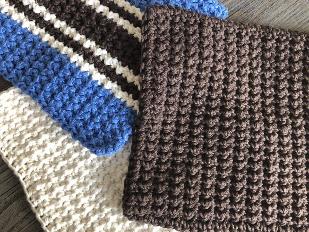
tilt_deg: -80.3
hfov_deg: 63.4
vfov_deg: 49.7
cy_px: 116
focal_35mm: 28
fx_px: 250
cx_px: 154
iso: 40
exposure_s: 1/17
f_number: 1.8
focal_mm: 3.99
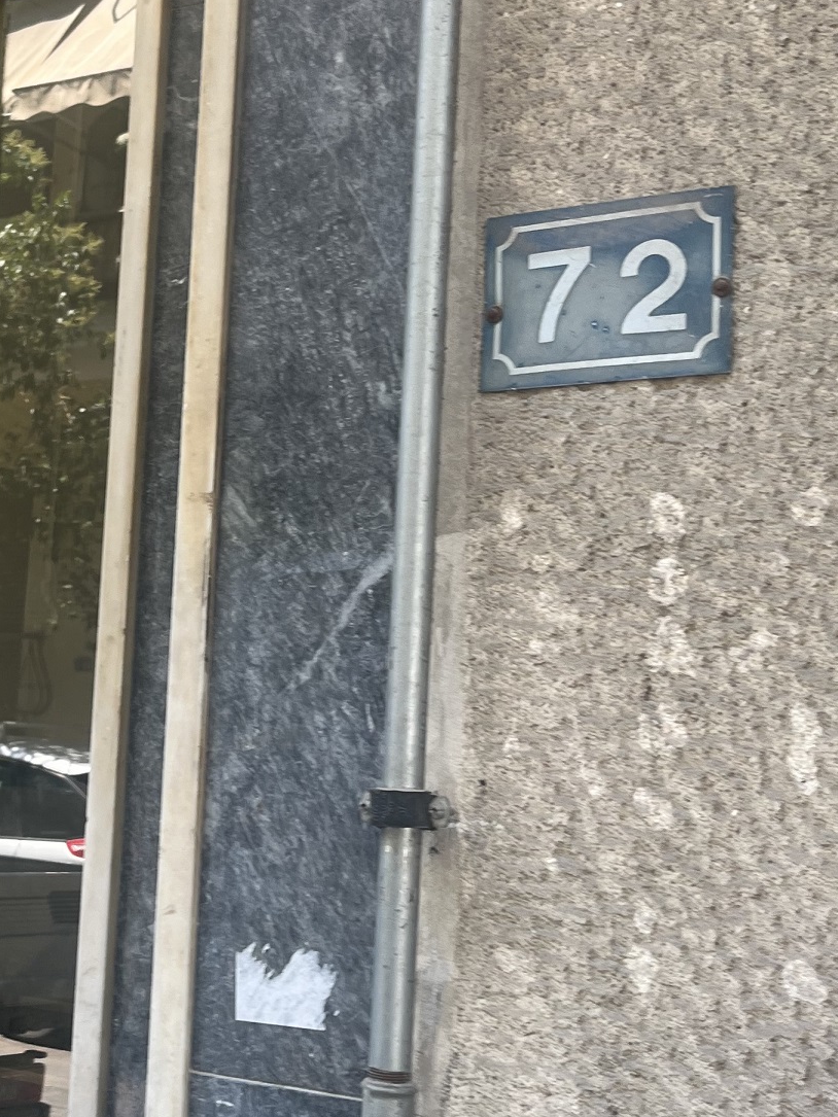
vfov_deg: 33.2
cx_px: 176
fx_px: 1872
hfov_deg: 24.8
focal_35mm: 58
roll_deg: -3.8
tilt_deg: +9.7
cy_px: 492
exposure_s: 1/133
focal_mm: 5.1
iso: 32
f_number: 1.6
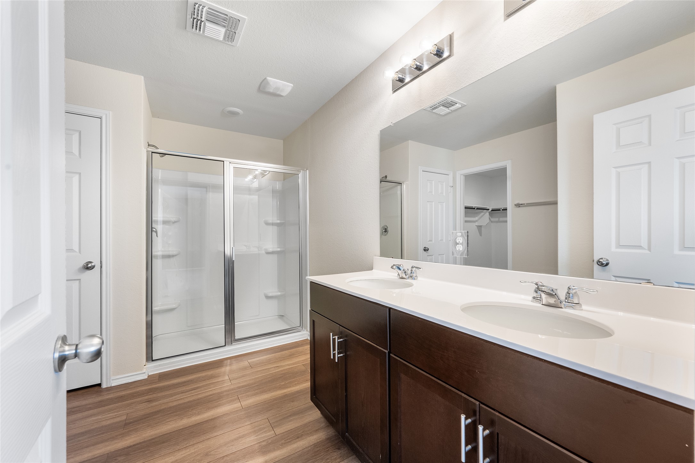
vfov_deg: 81.2
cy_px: 232
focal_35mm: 14
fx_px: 270
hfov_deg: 104.2
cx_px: 348
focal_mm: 14
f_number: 9
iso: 400
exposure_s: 1/13
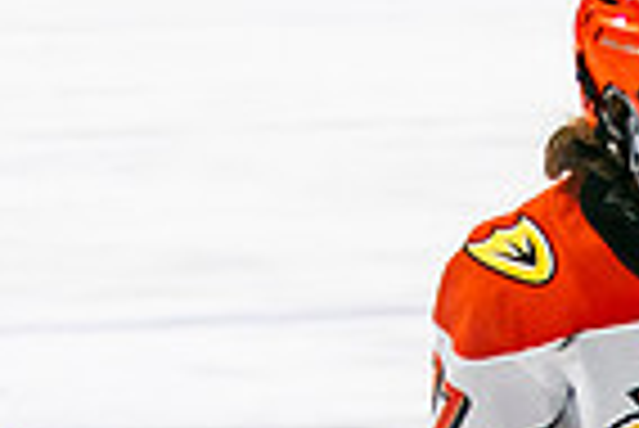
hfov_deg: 4.4
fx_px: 8280
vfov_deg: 2.9
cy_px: 650
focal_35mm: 466
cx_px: 645
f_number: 2.8
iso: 640
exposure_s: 1/640
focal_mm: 70
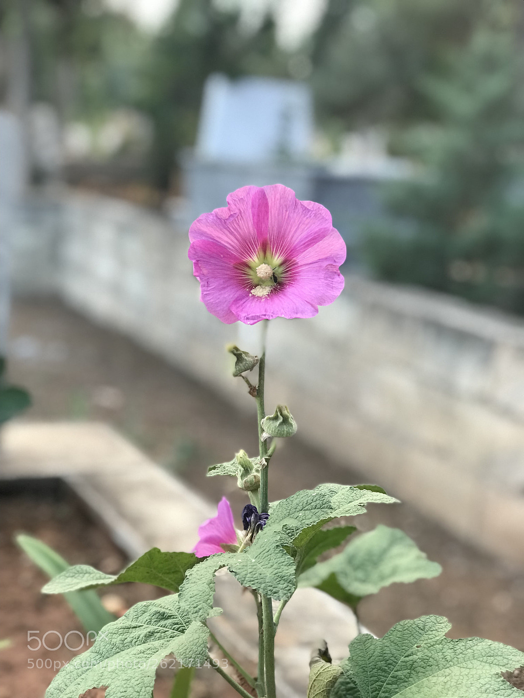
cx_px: 262
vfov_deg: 33.8
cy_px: 349
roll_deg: -4.5
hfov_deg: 25.7
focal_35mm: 57
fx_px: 1150
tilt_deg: -9.6
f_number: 2.8
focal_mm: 6.6
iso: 80
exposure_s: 1/50
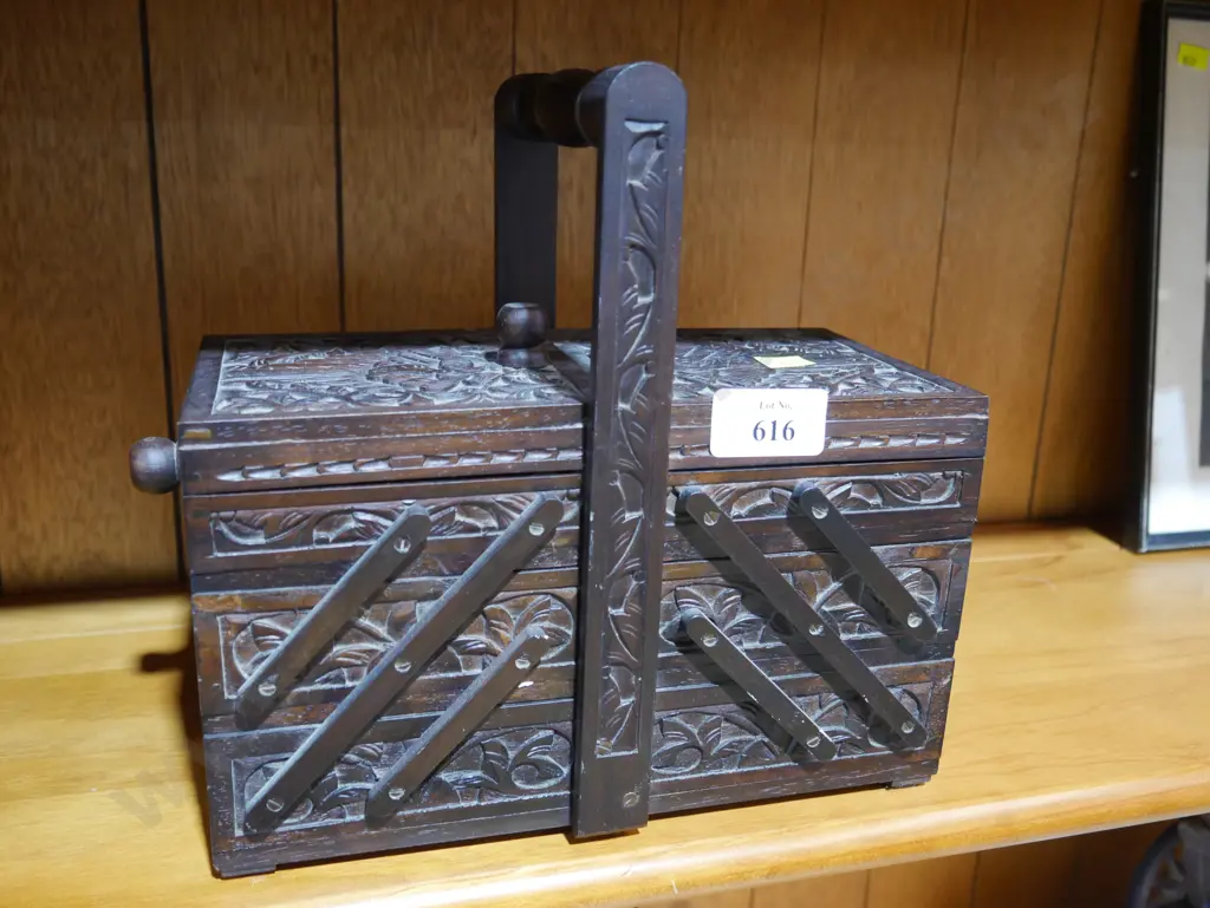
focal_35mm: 32
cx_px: 605
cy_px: 454
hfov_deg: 56.8
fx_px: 1119
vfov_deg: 44.2
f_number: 3.6
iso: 1600
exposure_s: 1/60
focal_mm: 16
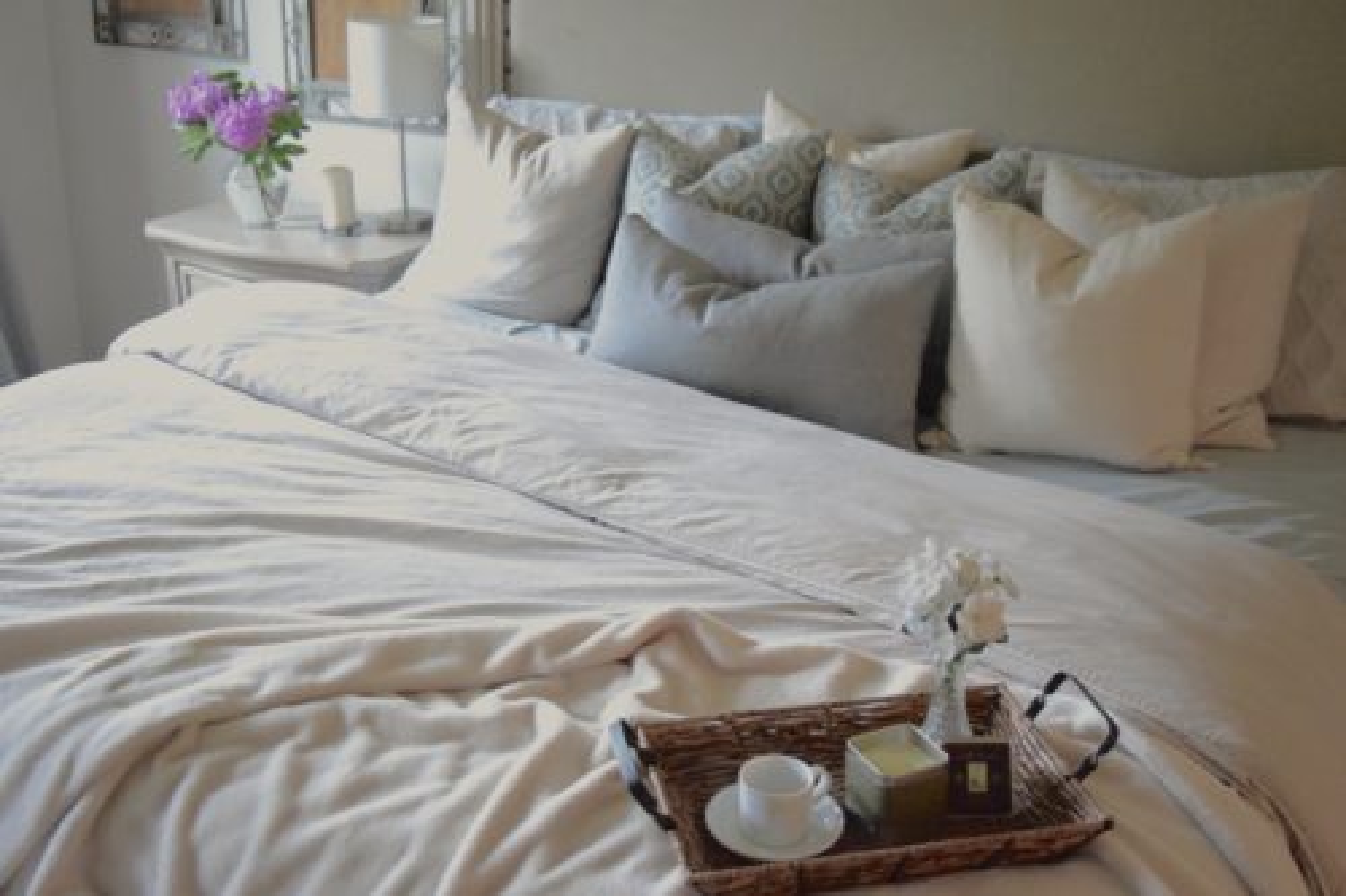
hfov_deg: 47.9
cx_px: 673
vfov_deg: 33.0
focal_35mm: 40
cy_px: 448
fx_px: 1514
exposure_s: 1/100
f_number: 4.5
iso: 6400
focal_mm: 27
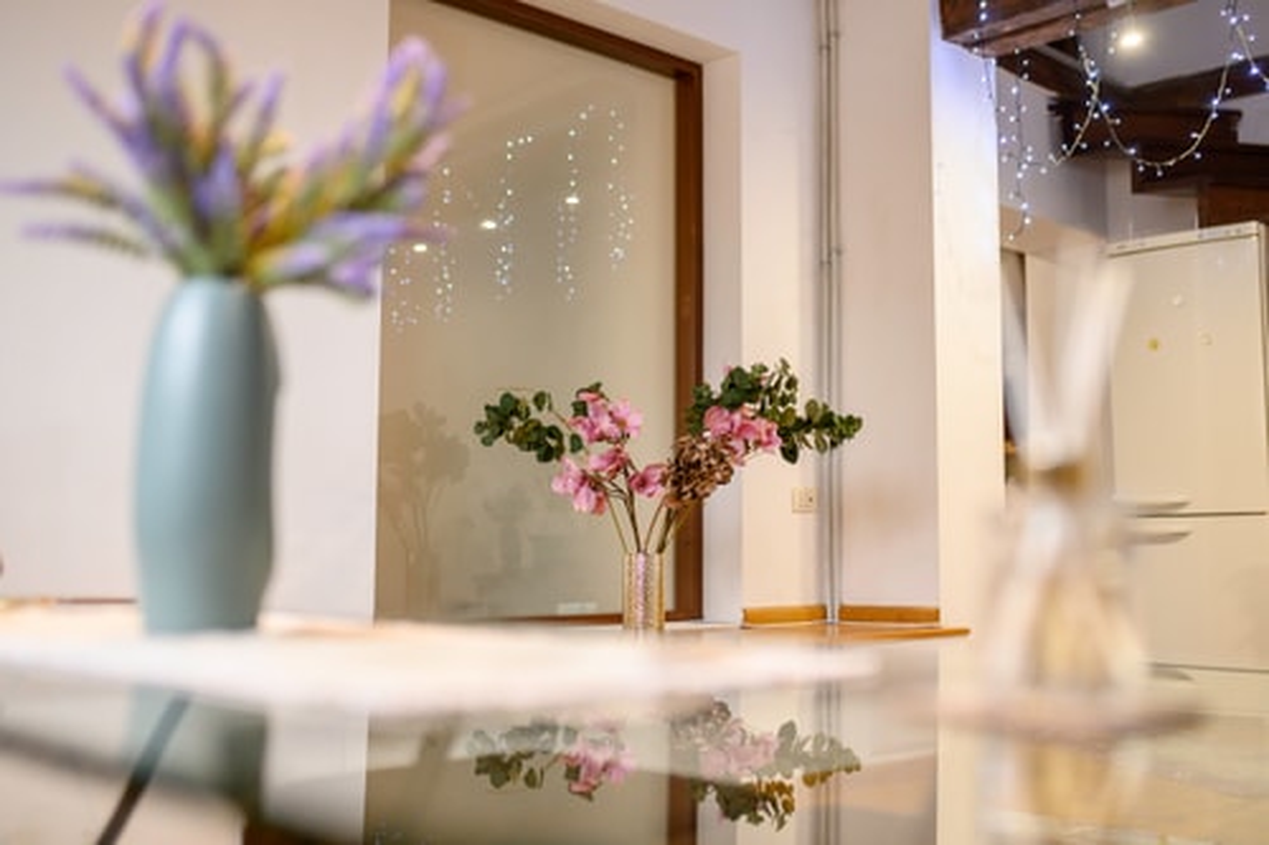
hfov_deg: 48.9
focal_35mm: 40
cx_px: 664
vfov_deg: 33.7
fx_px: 1397
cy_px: 441
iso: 1000
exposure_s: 1/200
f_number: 2
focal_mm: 35
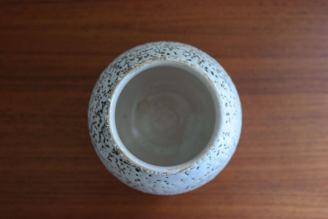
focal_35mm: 43
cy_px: 110
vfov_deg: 31.2
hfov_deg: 45.4
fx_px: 392
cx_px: 164
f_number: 4
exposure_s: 1/50
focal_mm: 28
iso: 1600
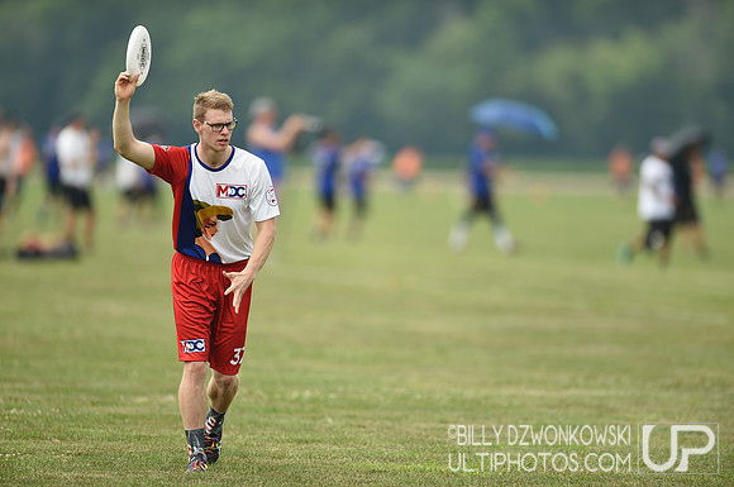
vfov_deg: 3.4
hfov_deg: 5.2
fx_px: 8144
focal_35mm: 400
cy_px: 244
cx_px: 367
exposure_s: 1/1000
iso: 100
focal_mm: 400
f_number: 2.8
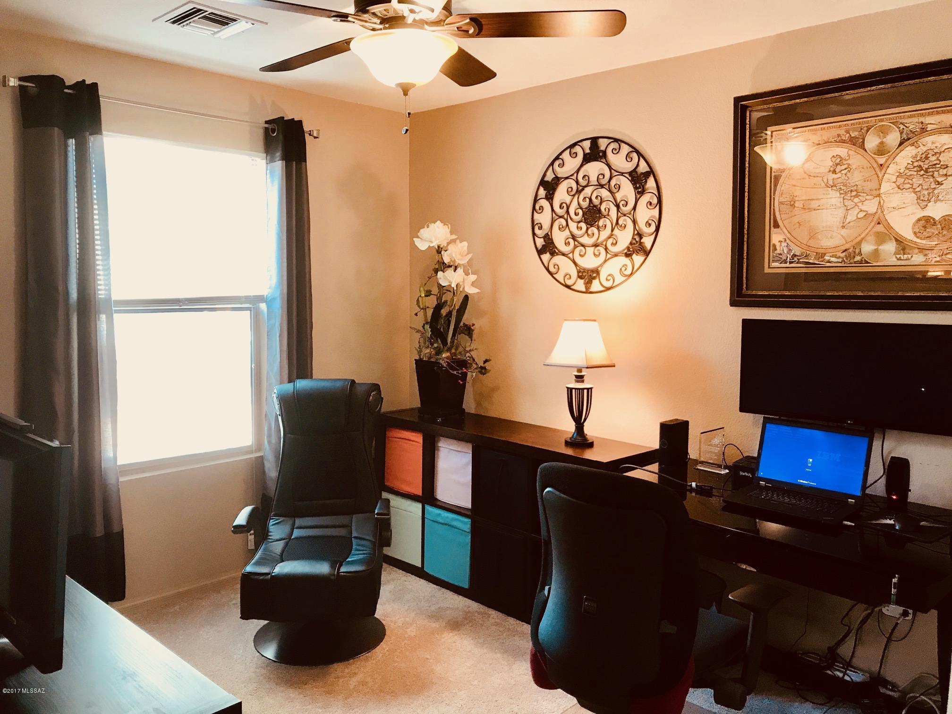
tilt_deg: -4.7
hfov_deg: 63.4
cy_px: 357
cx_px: 476
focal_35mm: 28
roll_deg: -0.6
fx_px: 770
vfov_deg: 49.7
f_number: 1.8
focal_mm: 3.99
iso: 40
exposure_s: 1/17
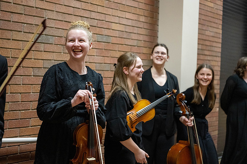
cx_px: 124
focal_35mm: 55
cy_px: 82
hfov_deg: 36.2
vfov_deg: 24.6
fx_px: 377
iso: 6400
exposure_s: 1/250
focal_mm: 55
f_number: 2.8
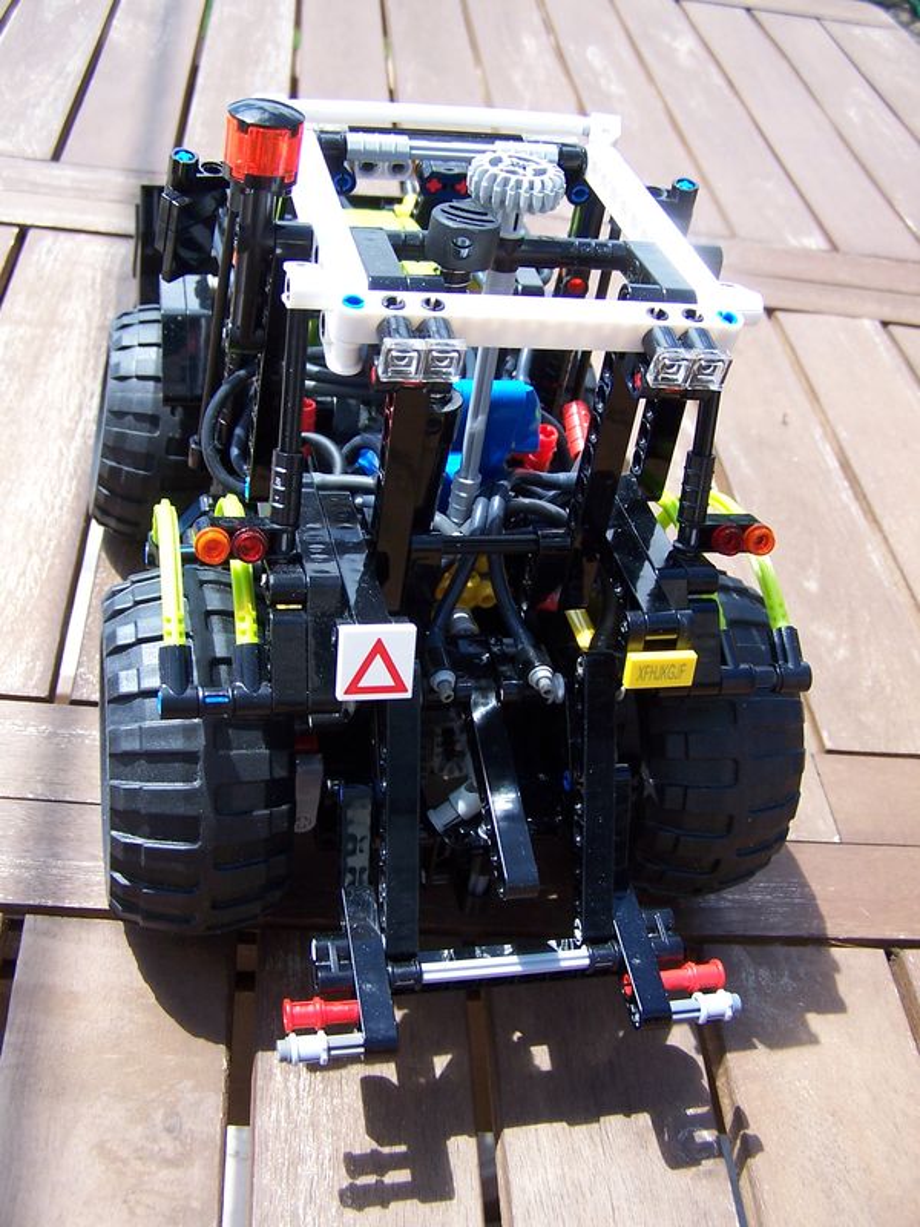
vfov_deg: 49.0
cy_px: 614
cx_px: 460
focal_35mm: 38
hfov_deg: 37.7
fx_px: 1347
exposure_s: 1/350
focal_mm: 6.3
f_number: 2.8
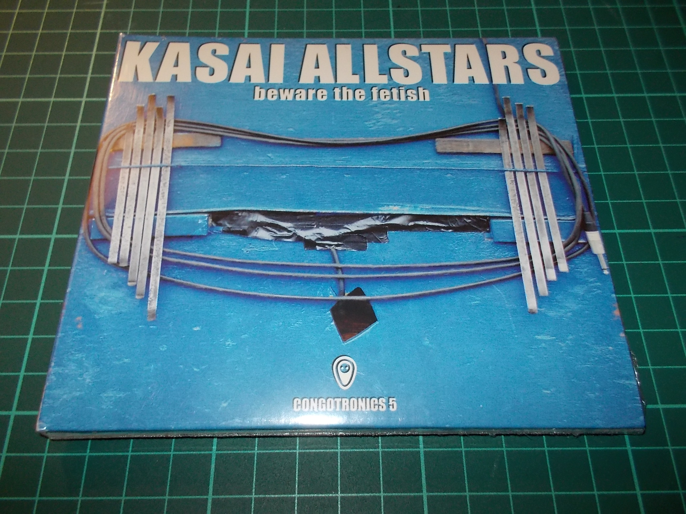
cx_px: 343
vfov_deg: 48.2
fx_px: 575
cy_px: 257
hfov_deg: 61.7
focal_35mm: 29
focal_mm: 4.1
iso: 200
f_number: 3.3
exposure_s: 1/30
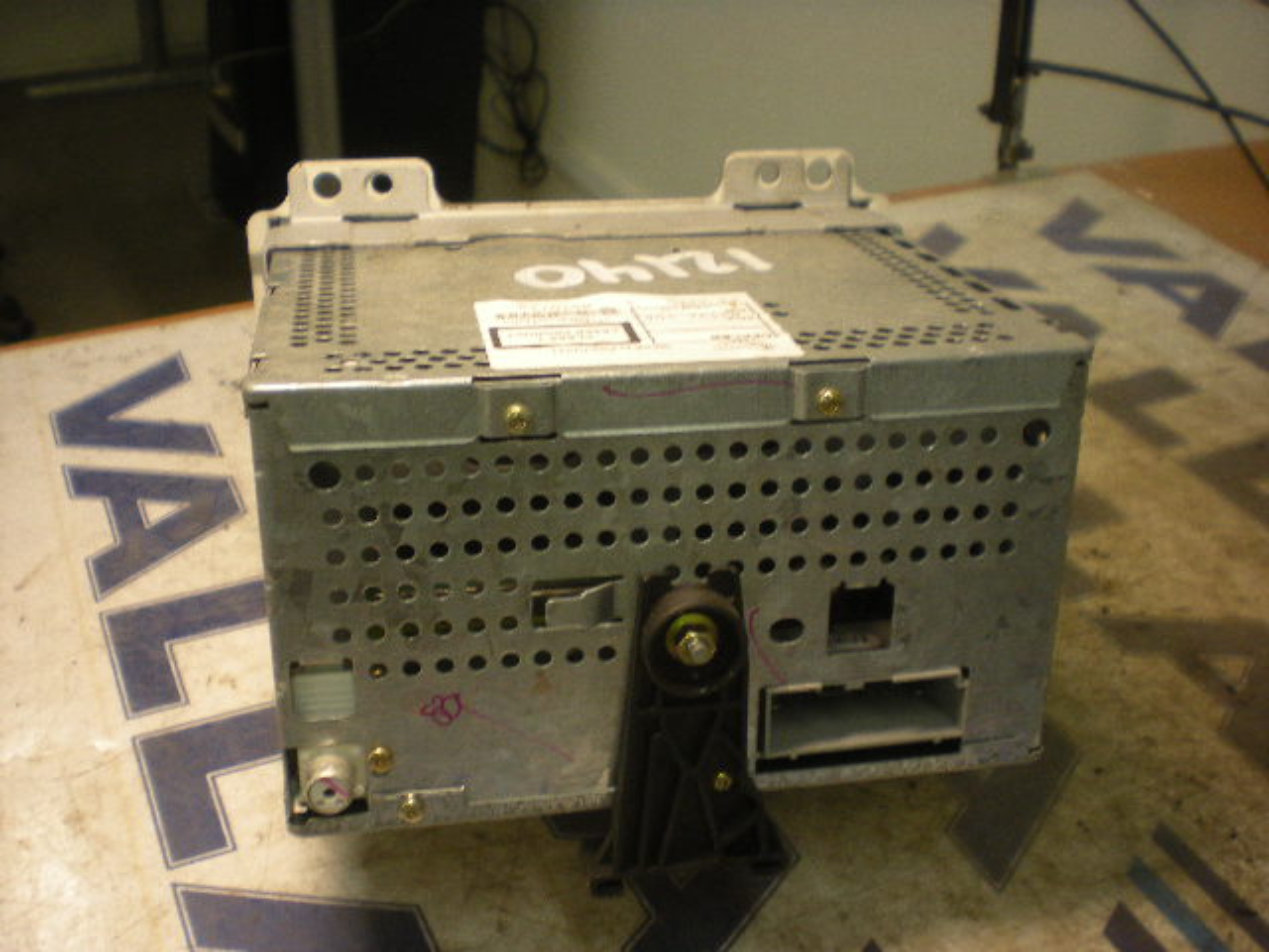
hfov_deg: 49.0
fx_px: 1393
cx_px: 634
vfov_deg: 37.7
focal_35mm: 38
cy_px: 476
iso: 150
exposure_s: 1/50.5
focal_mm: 6.3
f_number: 3.1
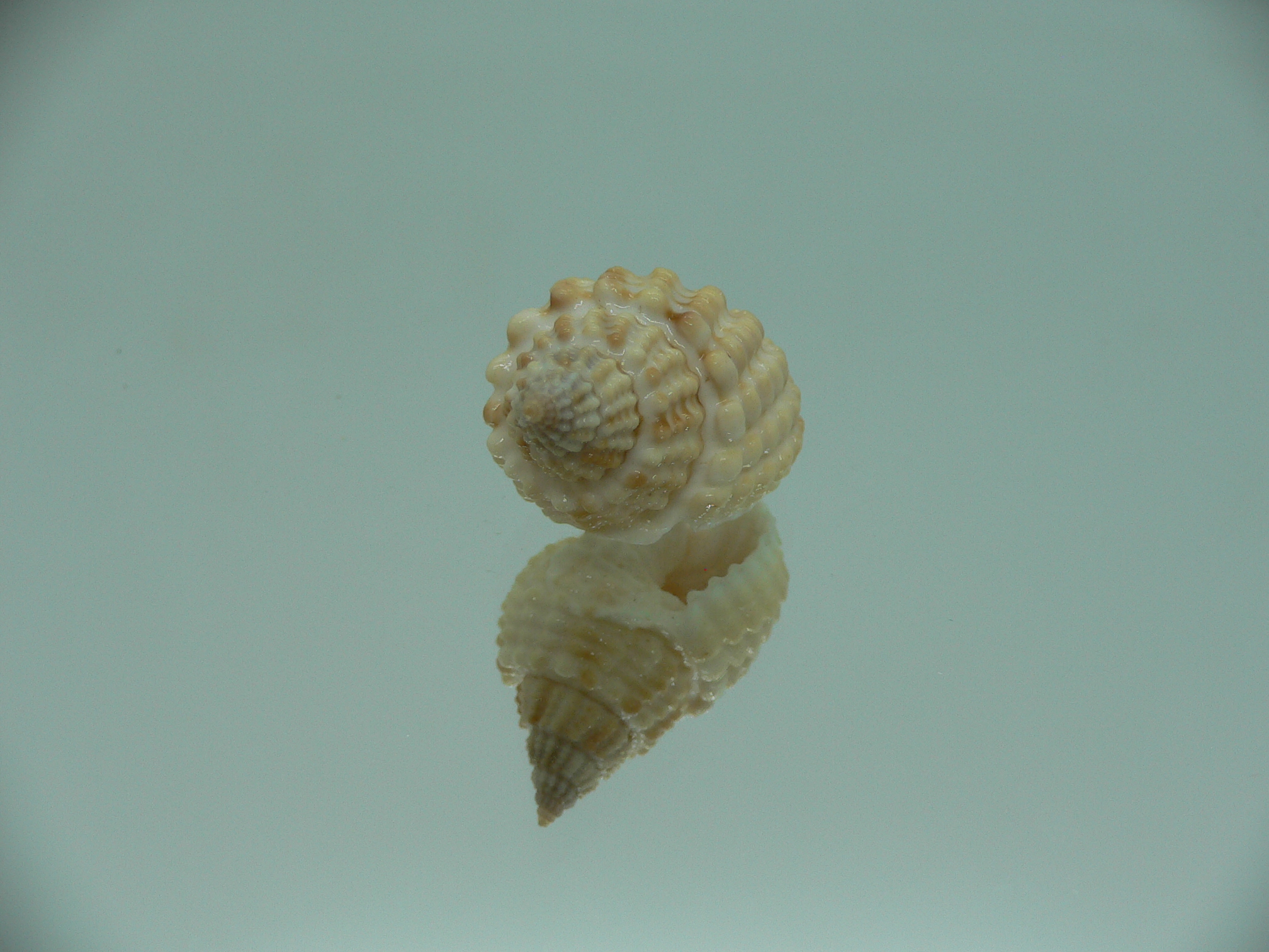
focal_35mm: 35
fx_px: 1283
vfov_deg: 40.7
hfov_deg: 52.6
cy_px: 476
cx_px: 634
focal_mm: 4.6
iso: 80
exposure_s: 1/60
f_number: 2.8
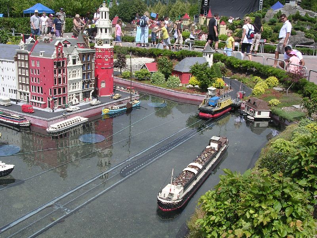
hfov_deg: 49.0
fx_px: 348
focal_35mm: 38
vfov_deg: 37.7
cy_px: 119
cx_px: 158
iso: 100
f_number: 5.6
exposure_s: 1/338
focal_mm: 5.8
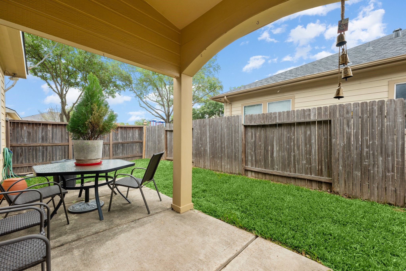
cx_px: 203
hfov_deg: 104.2
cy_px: 136
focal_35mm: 14
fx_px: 158
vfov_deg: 81.2
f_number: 7.1
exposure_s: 1/125
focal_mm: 14
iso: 320
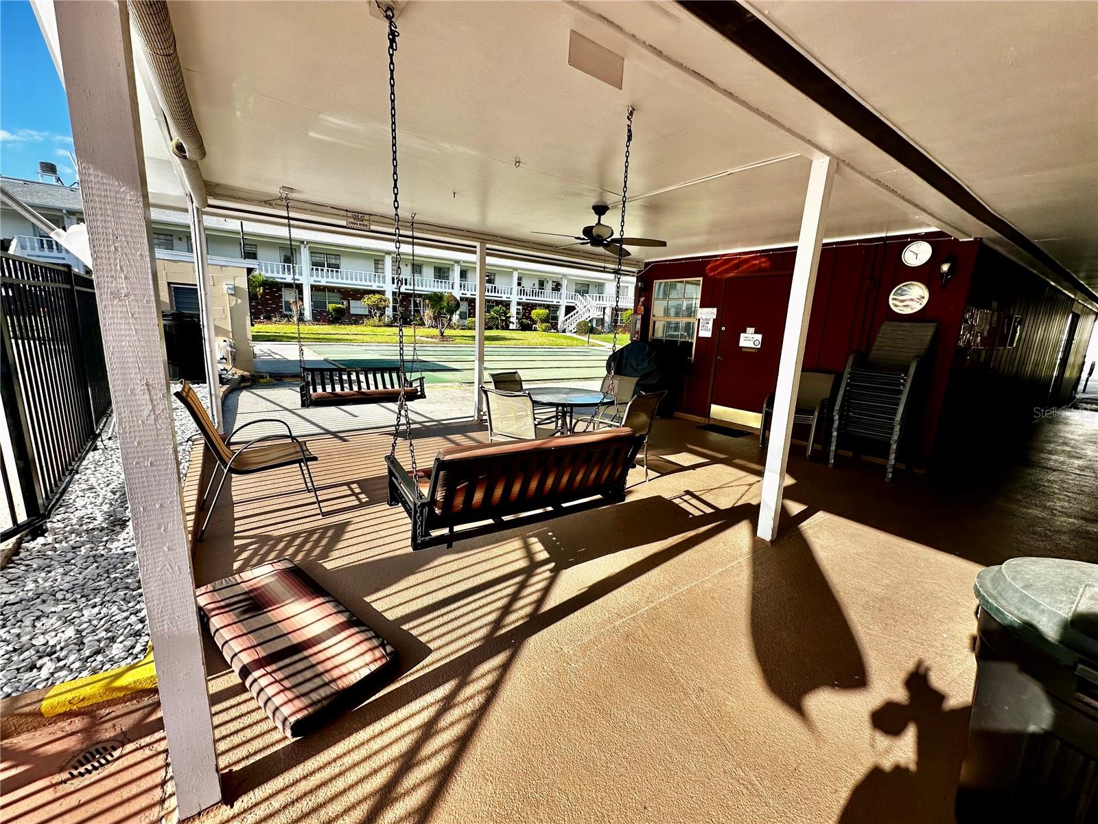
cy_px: 412
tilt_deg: -10.7
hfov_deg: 102.1
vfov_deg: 85.7
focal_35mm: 14
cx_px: 549
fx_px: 444
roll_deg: -1.4
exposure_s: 1/836
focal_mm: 2.22
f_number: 2.2
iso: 40
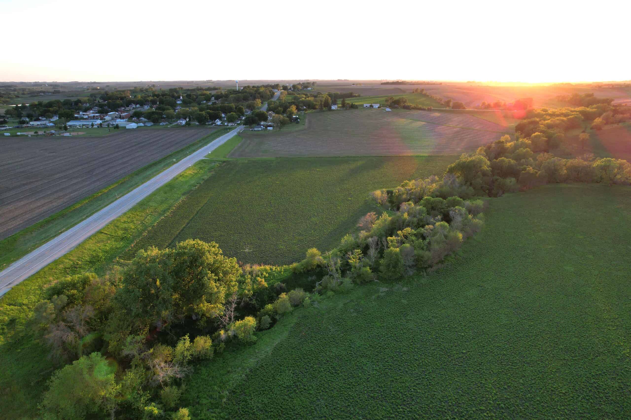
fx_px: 386
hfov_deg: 78.6
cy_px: 210
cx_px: 316
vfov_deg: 57.2
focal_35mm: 22
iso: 100
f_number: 2.8
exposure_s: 1/350
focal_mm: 8.38
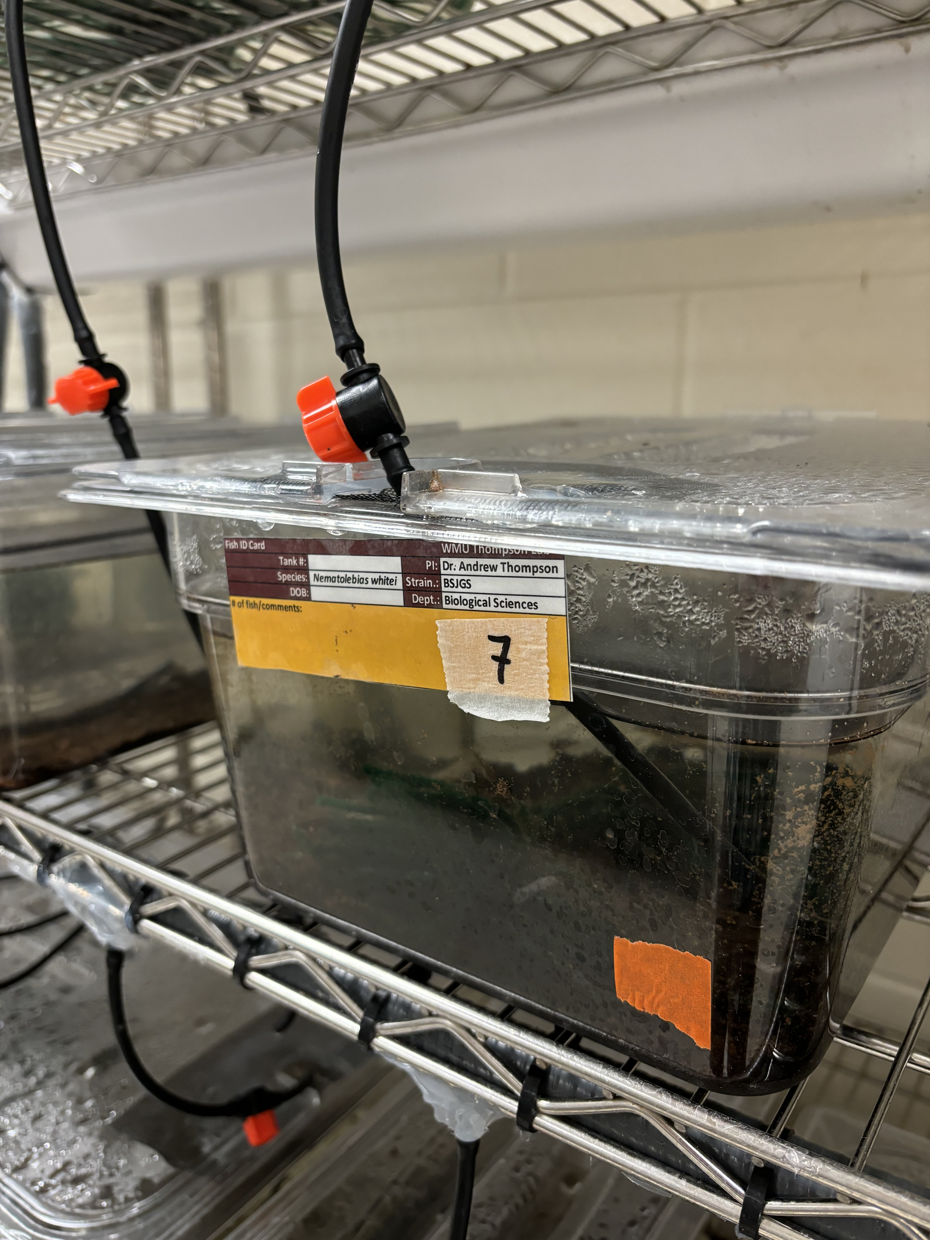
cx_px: 465
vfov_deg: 67.3
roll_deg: -0.6
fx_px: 931
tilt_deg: -12.6
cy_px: 620
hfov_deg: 53.1
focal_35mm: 26
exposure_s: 1/60
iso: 320
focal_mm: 5.96
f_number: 1.6
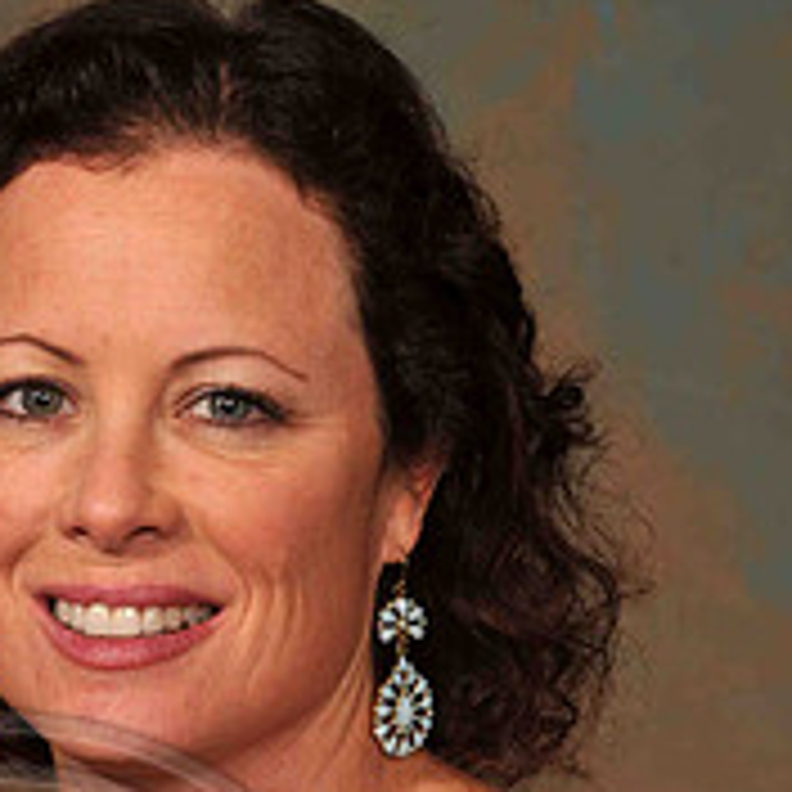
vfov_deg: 6.0
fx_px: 7584
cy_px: 567
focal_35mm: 293
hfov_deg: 6.0
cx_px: 178
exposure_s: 1/160
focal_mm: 90
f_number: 6.3
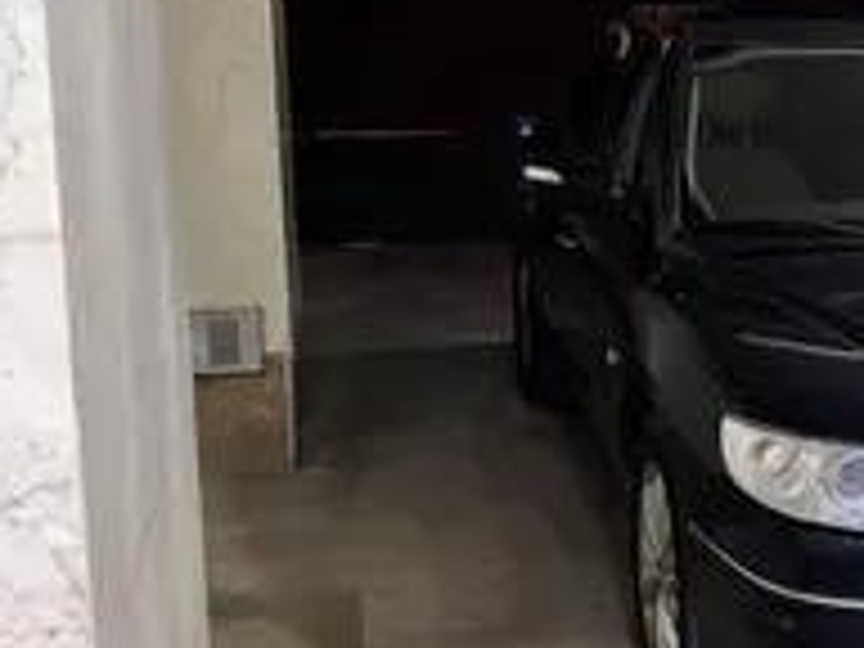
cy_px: 297
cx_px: 990
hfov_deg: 28.3
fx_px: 1523
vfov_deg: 24.0
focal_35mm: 61
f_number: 1.6
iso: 640
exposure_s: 1/25
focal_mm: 5.96
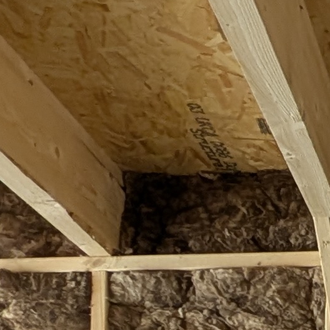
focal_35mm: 82
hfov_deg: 18.6
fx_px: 884
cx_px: 502
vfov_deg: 17.6
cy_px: 573
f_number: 1.95
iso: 336
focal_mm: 2.23
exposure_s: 1/23.8
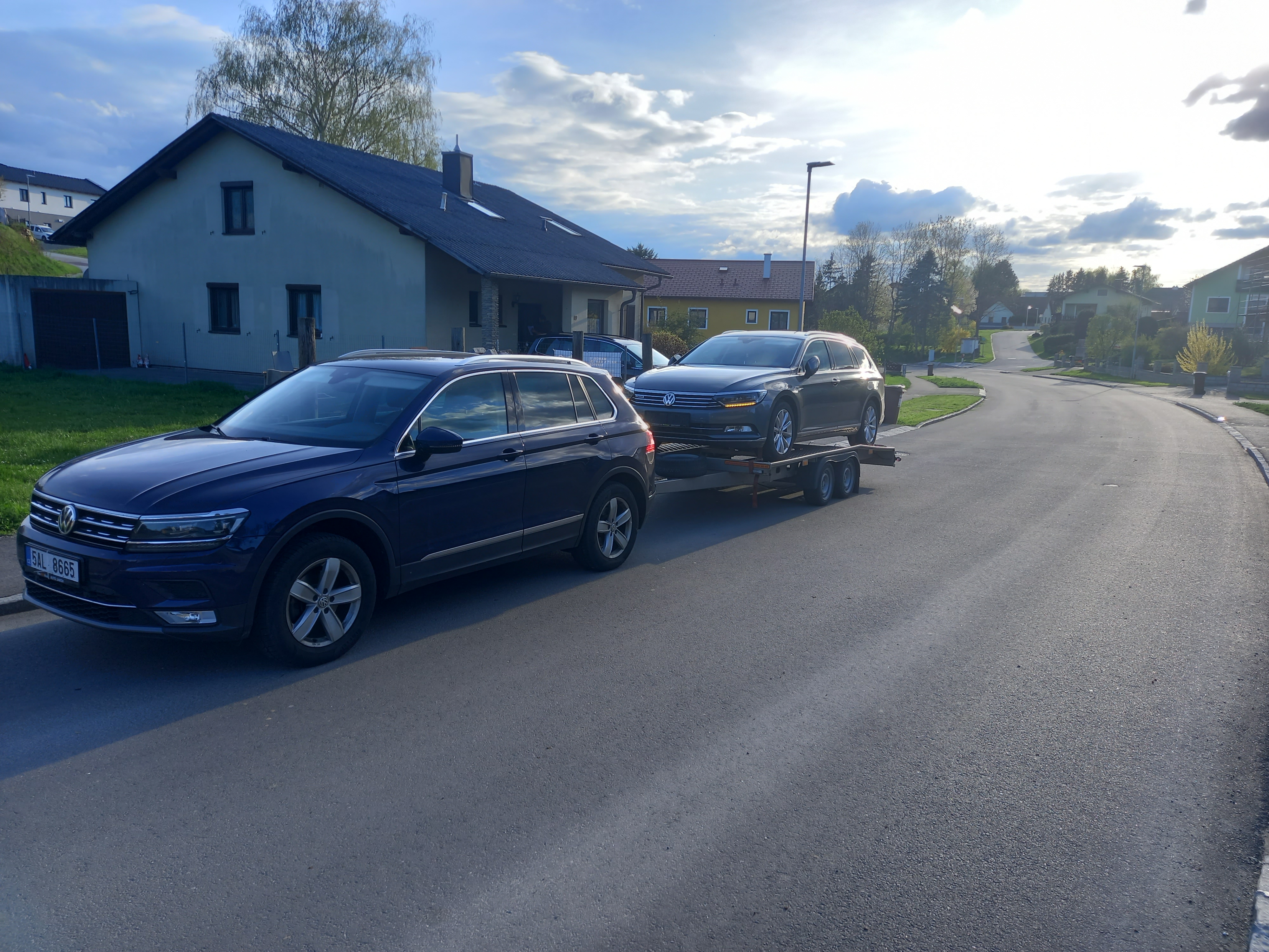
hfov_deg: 69.4
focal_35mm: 25
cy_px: 476
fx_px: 916
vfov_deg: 54.9
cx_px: 634
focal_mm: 4.6
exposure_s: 1/245
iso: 25
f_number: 2
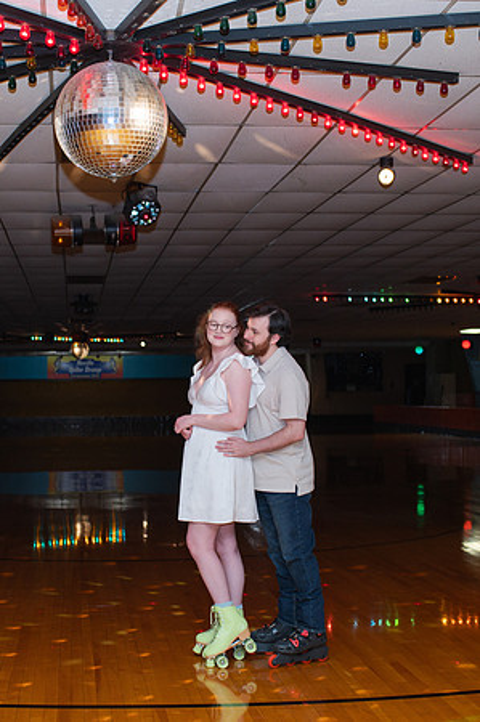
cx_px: 174
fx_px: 1138
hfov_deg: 23.7
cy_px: 379
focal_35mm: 57
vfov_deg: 35.2
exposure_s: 1/200
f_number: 3.2
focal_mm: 35
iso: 1000
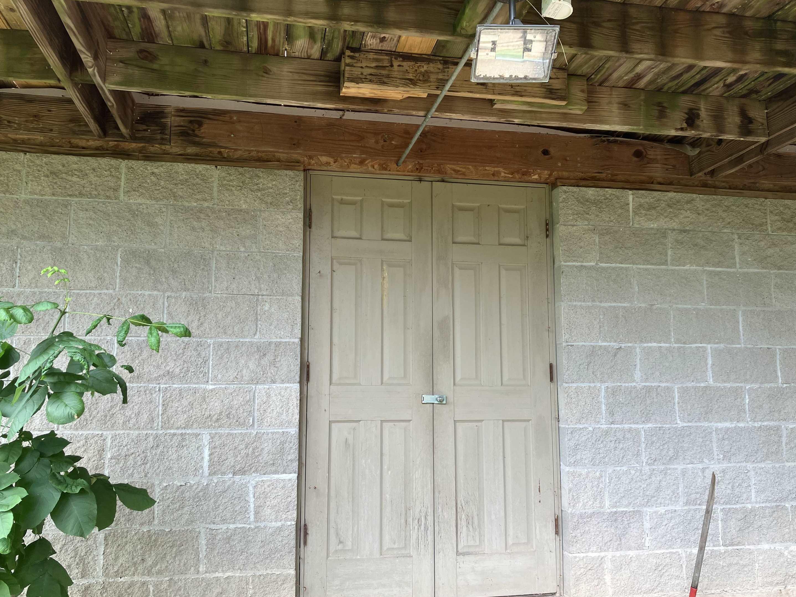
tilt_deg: +5.5
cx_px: 404
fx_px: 690
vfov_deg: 46.8
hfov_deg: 60.0
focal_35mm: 30
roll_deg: -0.7
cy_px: 315
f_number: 1.8
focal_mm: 3.99
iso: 25
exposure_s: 1/121
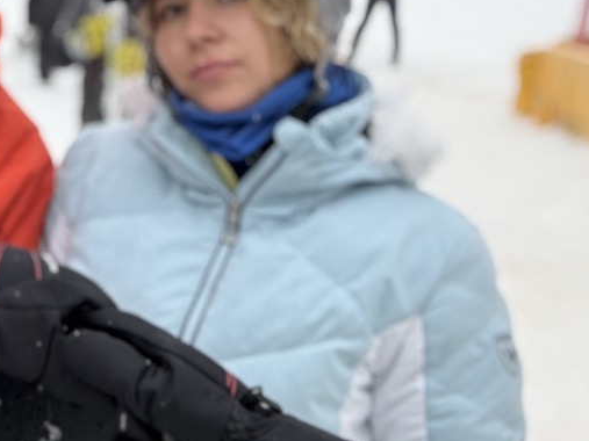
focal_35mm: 71
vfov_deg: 20.1
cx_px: -6
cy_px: -5
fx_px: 1208
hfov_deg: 25.9
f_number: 1.9
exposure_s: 1/151
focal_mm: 2.69
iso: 50
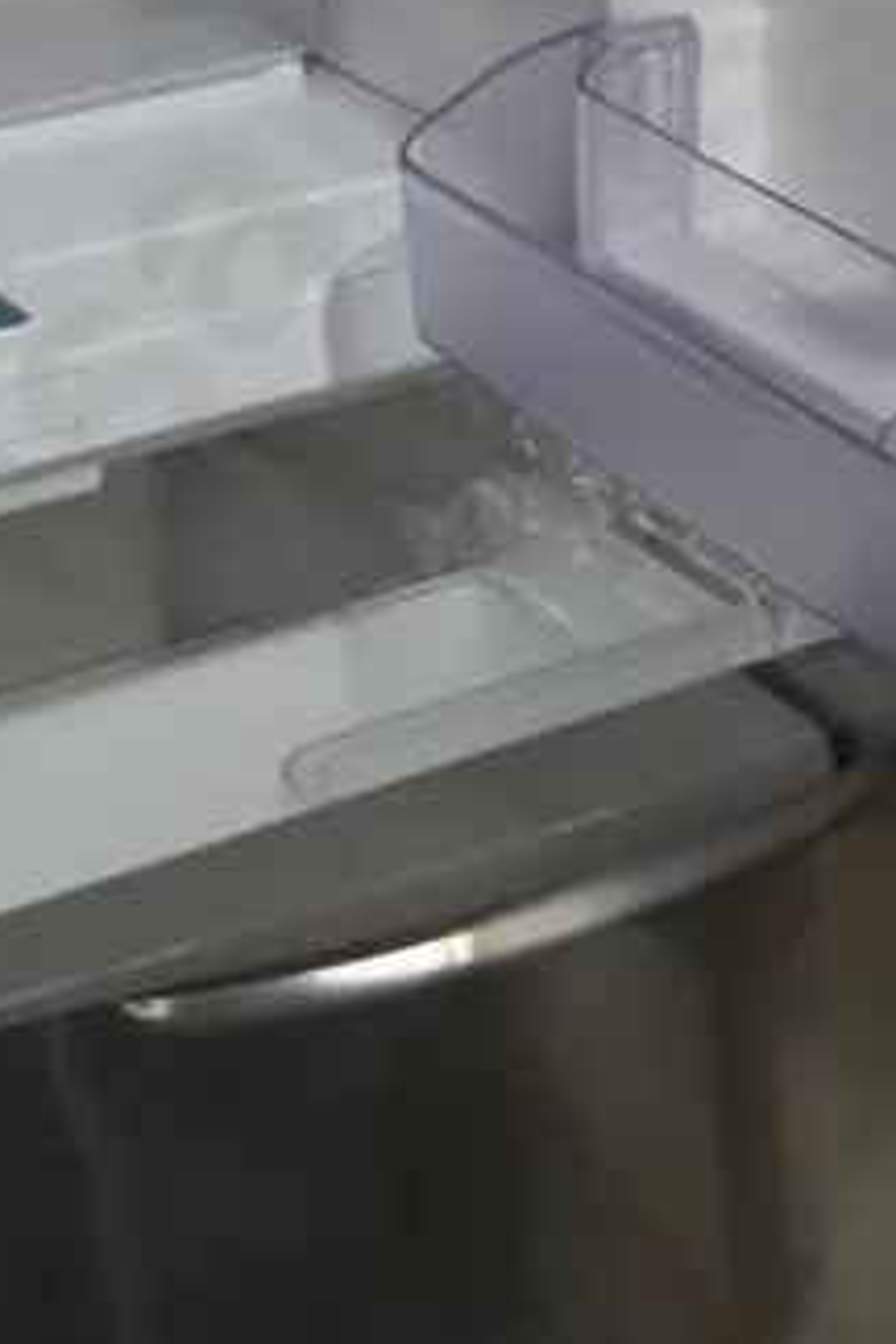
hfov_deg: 14.9
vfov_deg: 21.5
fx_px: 3434
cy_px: 41
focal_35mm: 92
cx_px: 375
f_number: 3.5
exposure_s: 1/60
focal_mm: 14
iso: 200
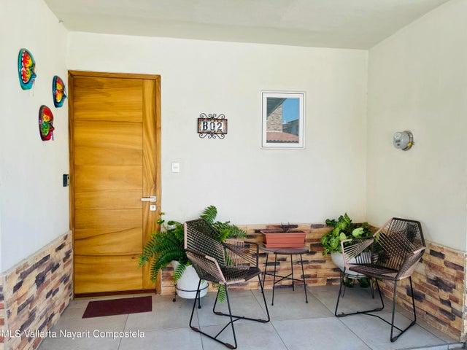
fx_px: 337
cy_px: 175
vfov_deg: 54.9
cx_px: 234
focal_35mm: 25
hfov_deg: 69.4
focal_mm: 5.1
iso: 32
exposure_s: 1/403
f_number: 1.6
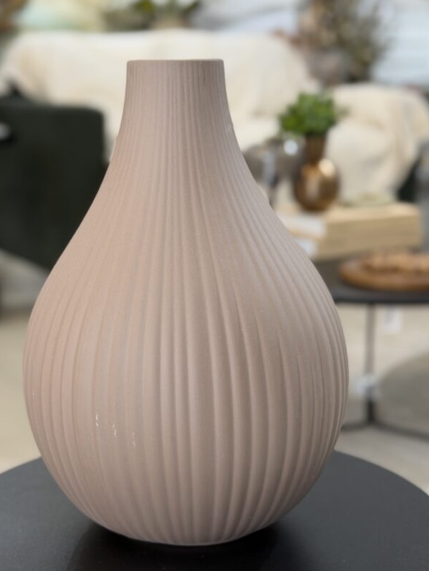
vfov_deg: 31.2
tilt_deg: -10.4
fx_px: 1024
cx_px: 188
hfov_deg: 23.6
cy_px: 249
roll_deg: -0.3
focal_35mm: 62
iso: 100
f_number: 1.78
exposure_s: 1/60
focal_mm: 6.76
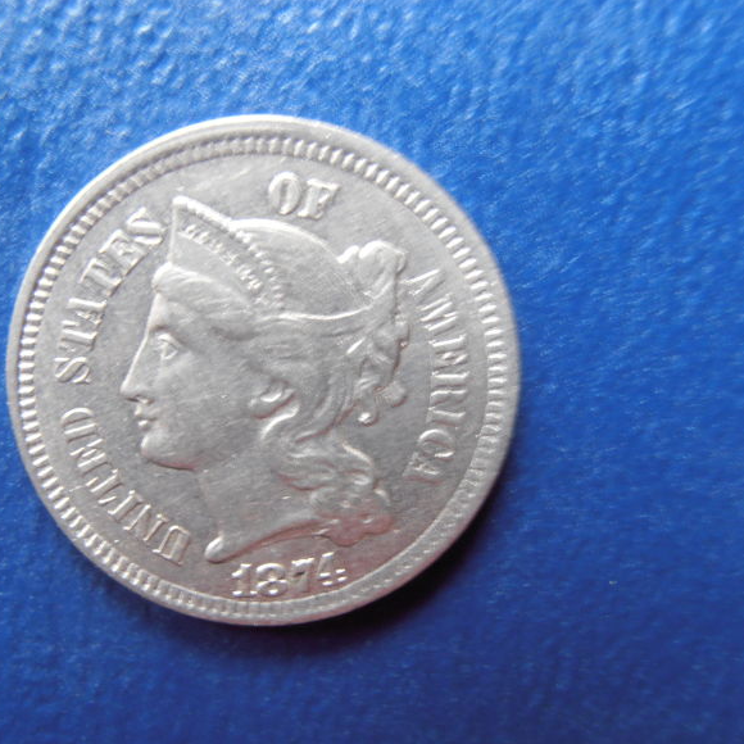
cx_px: 258
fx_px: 1070
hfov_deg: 38.0
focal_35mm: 44
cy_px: 371
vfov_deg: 38.3
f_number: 3.9
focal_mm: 6.61
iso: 125
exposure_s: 1/5
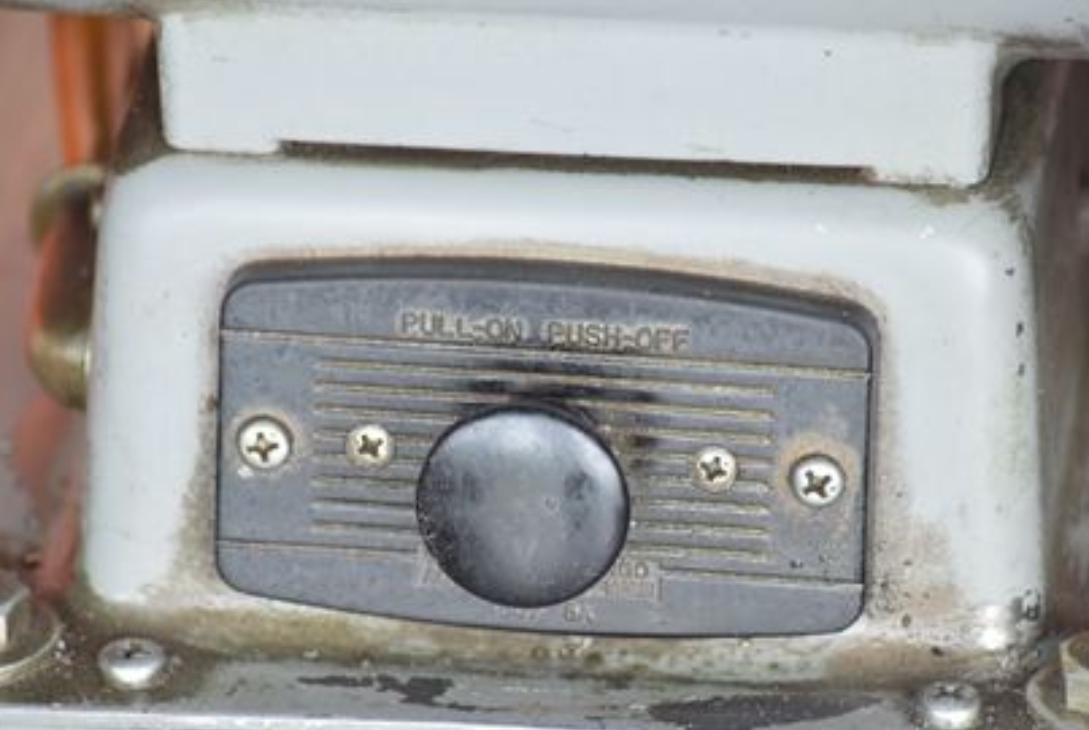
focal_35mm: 316
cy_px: 387
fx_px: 9573
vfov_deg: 4.4
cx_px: 546
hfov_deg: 6.5
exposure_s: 1/100
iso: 1250
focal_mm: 170
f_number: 6.3
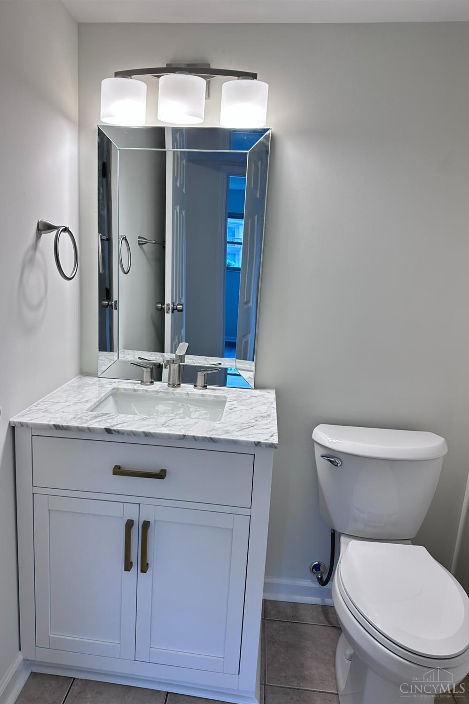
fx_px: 489
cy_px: 352
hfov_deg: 51.2
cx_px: 207
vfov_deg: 71.5
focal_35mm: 25
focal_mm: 6.86
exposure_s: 1/144
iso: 100
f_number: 1.78
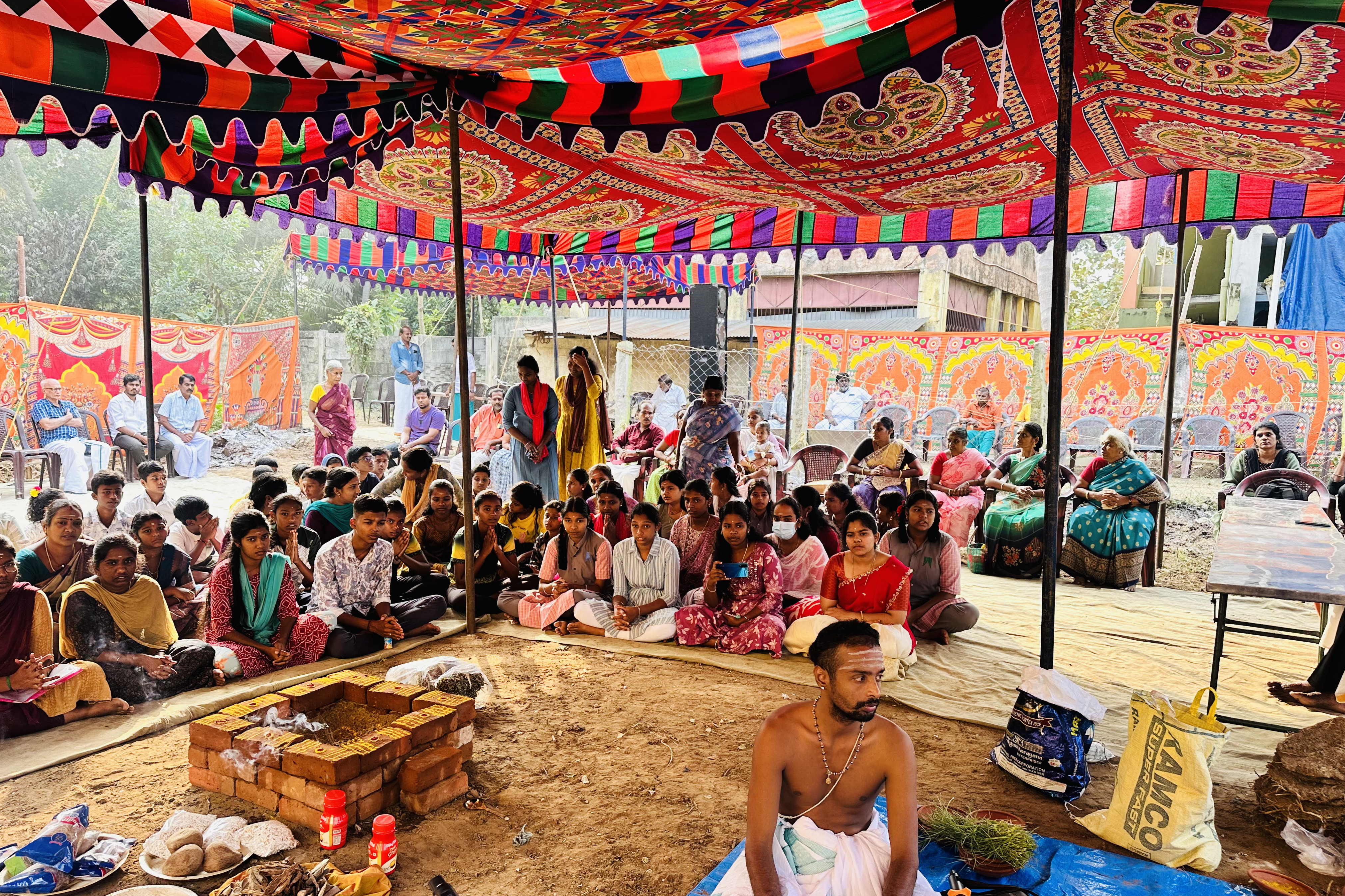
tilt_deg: -5.8
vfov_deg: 51.3
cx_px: 672
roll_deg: -1.6
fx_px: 934
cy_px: 475
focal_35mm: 25
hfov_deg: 71.5
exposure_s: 1/135
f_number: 1.78
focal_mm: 6.86
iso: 64
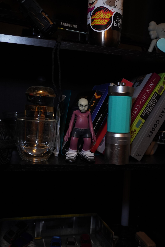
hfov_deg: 33.0
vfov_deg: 47.9
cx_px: 82
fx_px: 278
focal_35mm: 40
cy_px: 124
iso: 640
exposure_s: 1/50
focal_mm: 27
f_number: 4.5
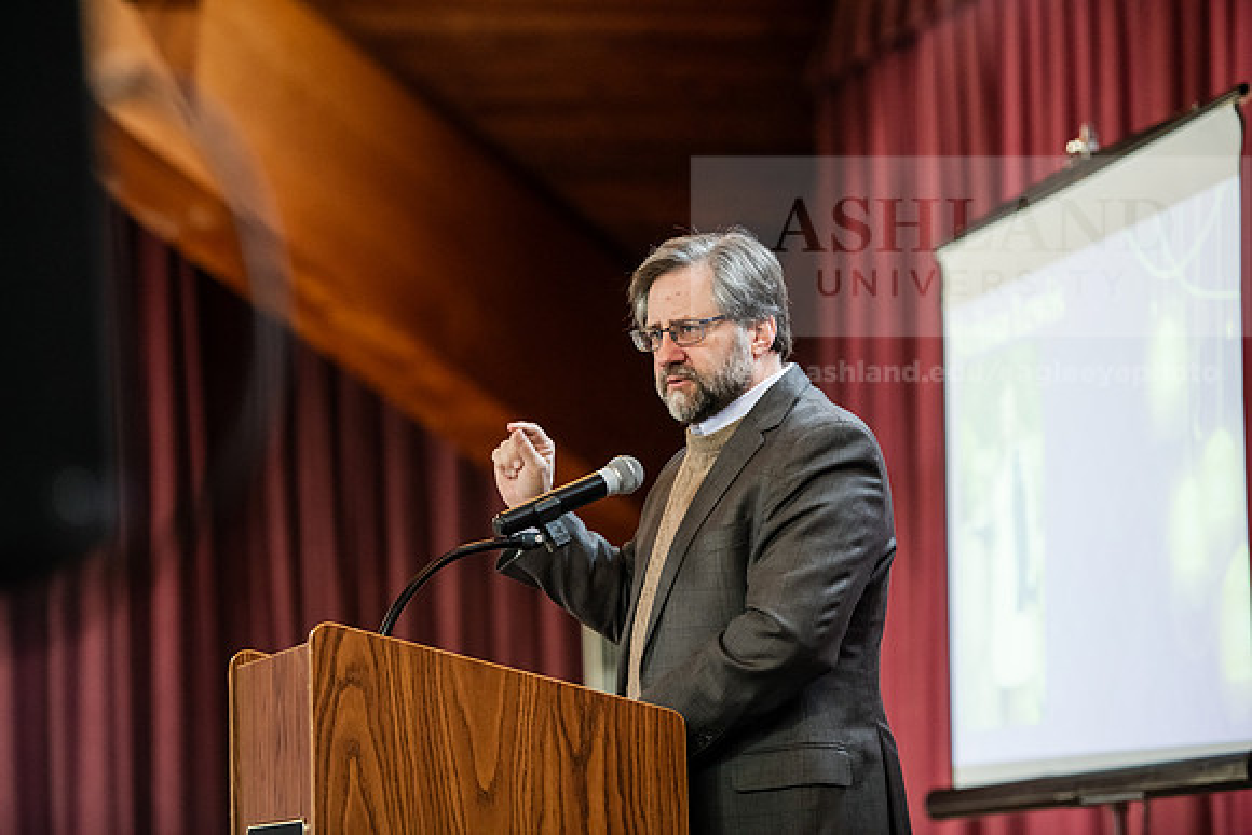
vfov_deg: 10.6
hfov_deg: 15.8
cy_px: 418
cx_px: 626
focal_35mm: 130
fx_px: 4522
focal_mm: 130
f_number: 2.8
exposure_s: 1/200
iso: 2500
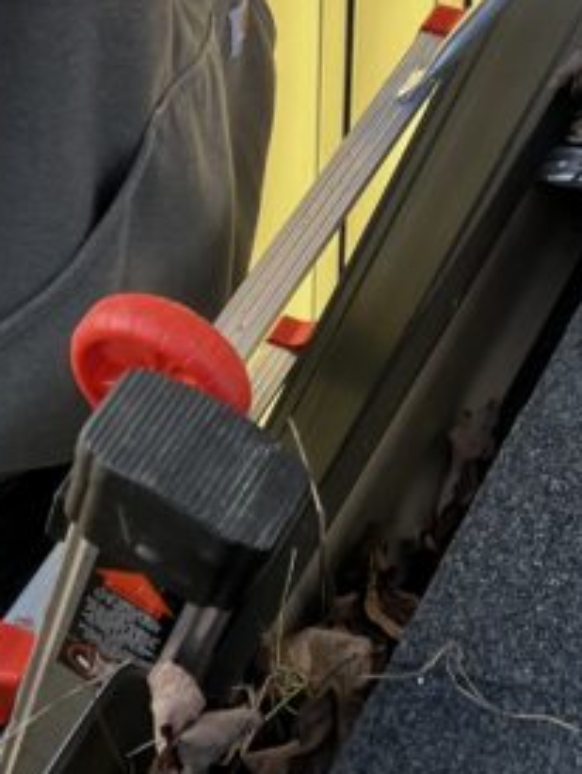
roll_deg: -2.9
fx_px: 2171
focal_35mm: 97
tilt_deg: -37.9
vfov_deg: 19.5
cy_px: -25
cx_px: 412
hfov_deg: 15.2
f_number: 1.5
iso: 50
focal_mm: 5.7
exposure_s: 1/391
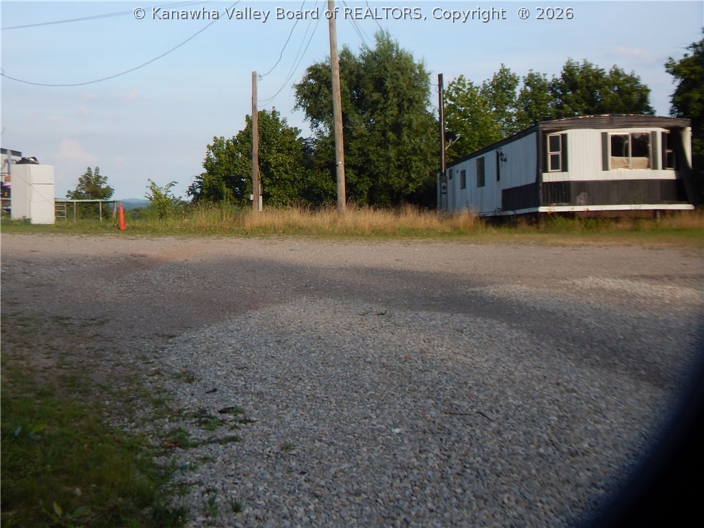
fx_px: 976
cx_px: 352
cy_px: 264
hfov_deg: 39.7
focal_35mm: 48
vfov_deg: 30.3
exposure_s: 1/500
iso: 125
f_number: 3.7
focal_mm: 8.6
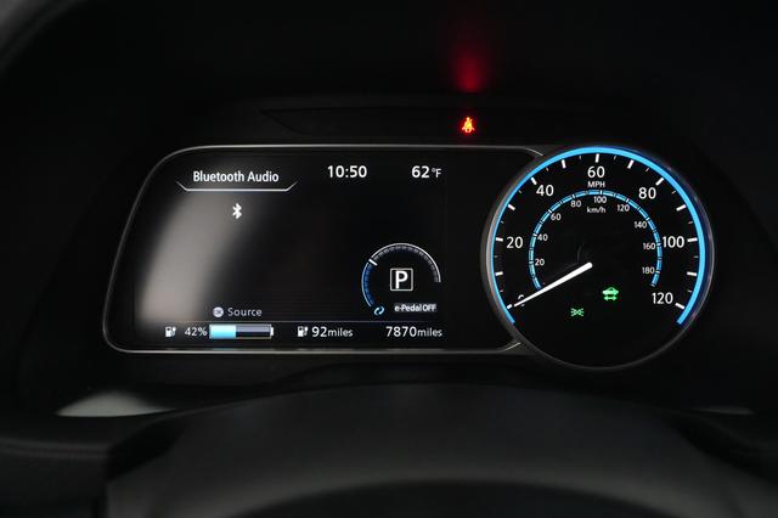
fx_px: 605
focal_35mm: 28
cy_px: 259
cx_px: 389
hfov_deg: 65.5
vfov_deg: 46.4
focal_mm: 28
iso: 20000
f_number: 5
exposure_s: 1/200
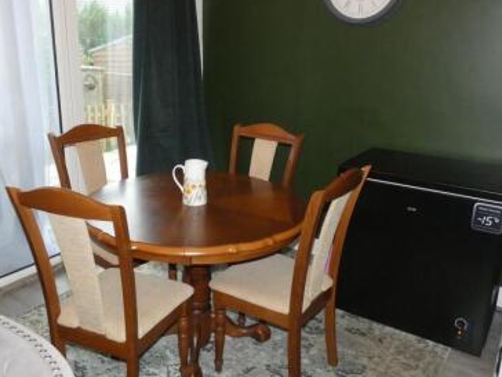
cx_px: 242
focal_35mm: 32
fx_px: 464
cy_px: 175
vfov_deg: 44.1
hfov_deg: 56.8
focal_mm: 3.6
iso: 800
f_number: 2.8
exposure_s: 1/60
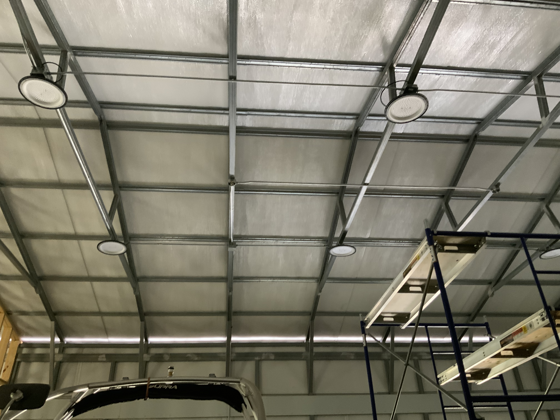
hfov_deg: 61.7
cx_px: 280
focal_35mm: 29
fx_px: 469
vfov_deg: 48.2
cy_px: 210
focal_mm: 3
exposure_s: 1/60
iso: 250
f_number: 1.8
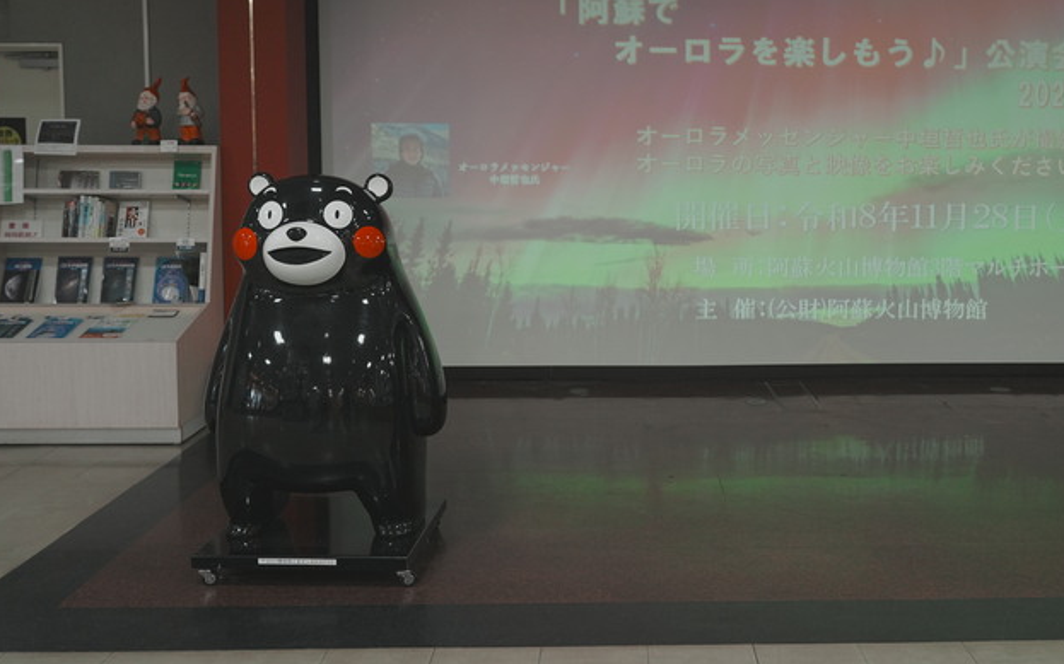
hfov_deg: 52.4
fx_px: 1073
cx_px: 646
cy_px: 222
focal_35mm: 37
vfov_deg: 34.1
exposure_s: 1/200
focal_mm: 29
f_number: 4
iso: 500
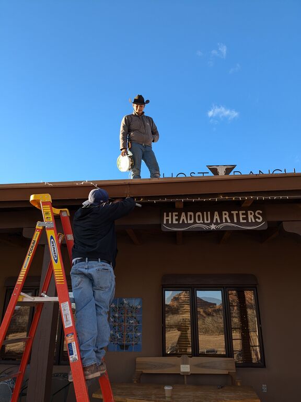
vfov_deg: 65.3
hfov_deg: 51.4
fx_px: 313
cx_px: 150
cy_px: 201
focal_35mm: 27
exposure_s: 1/557
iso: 50
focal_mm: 4.38
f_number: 1.73
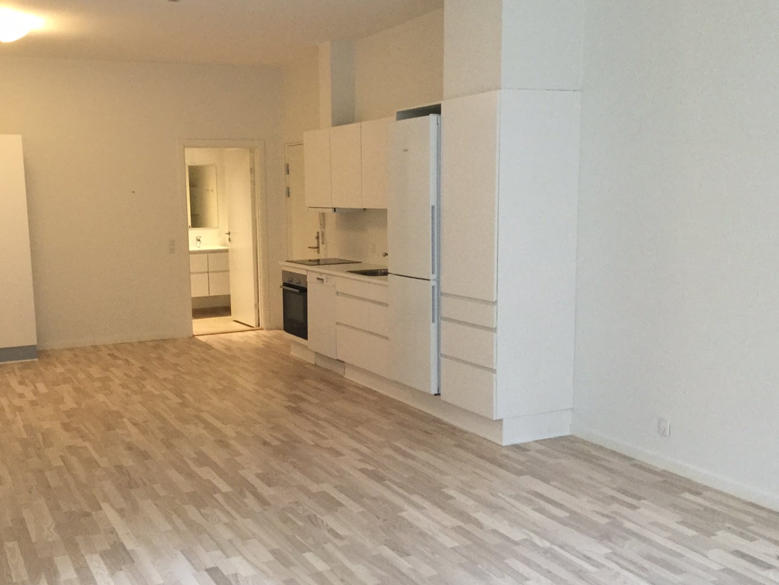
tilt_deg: -9.3
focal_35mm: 38
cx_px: 333
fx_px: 855
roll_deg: +0.8
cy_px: 312
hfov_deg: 48.8
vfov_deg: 37.7
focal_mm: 3.3
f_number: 2.4
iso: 125
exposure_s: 1/33
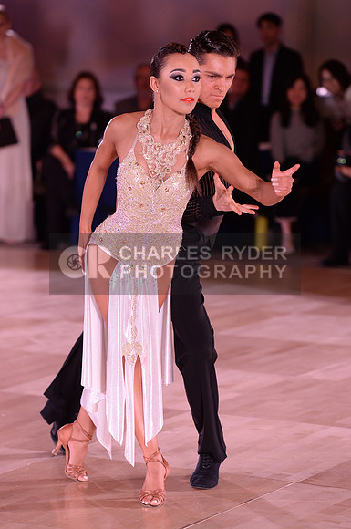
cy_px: 264
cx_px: 176
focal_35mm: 145
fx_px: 2127
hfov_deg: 9.4
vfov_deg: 14.2
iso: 1600
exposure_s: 1/250
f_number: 3.5
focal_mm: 145
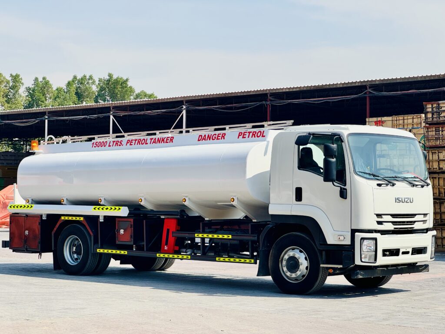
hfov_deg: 25.3
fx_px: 990
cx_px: 222
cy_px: 167
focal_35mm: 77
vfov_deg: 19.1
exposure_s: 1/1043
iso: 25
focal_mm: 9
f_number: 2.8
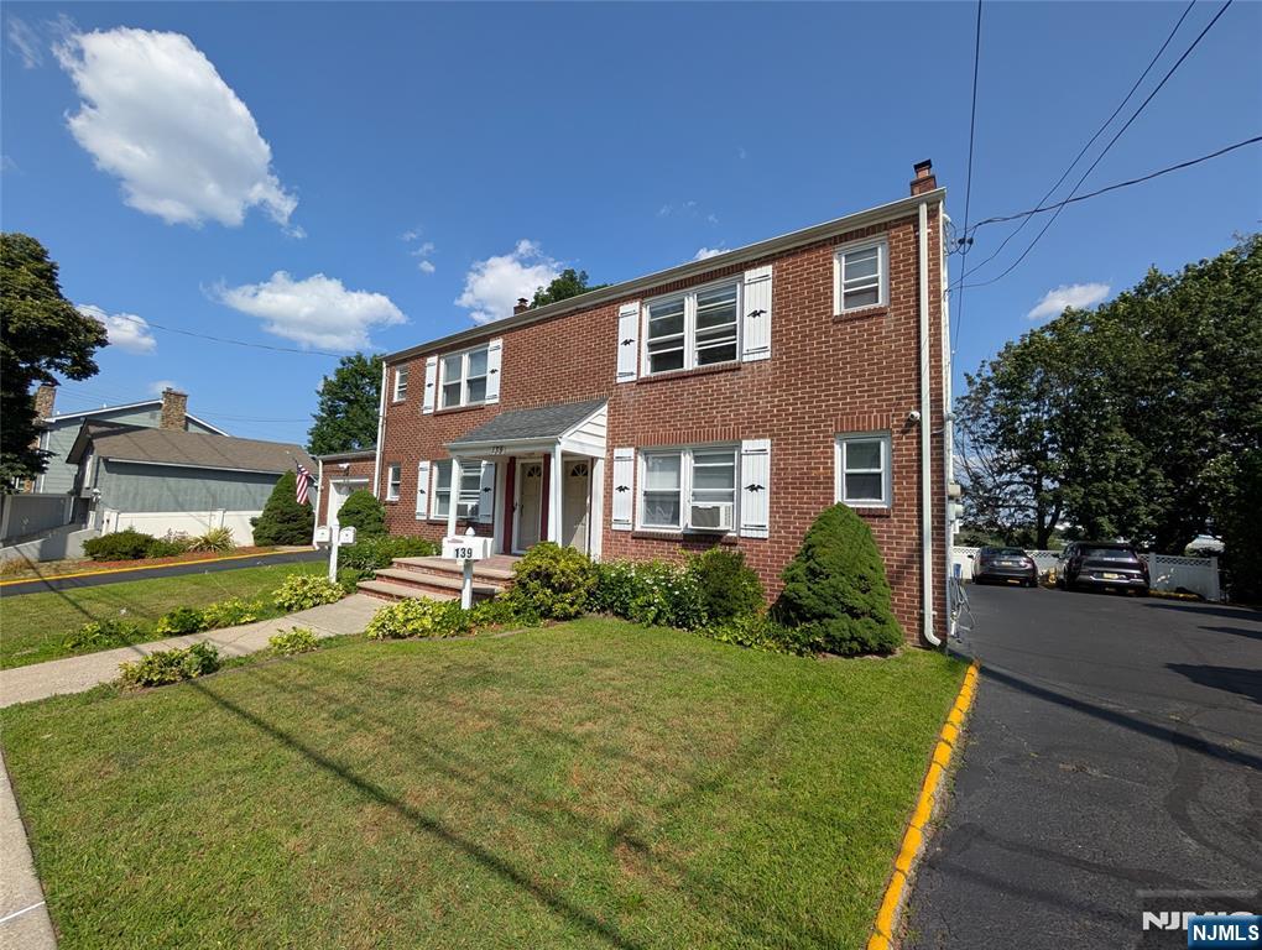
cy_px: 475
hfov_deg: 110.5
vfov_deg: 94.6
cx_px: 631
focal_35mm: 12
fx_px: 438
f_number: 1.7
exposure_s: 1/4184
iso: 52
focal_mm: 2.02
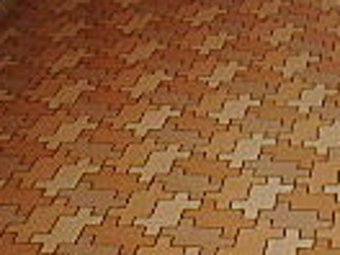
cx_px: 420
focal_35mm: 102
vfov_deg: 12.1
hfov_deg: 18.2
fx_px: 1002
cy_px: -319
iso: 160
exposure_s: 1/60
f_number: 3.5
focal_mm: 3.7
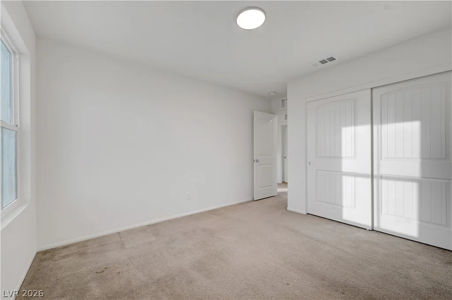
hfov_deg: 104.3
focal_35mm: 14
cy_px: 150
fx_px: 176
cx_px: 226
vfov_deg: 81.1
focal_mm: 14
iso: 800
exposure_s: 1/50
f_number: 8
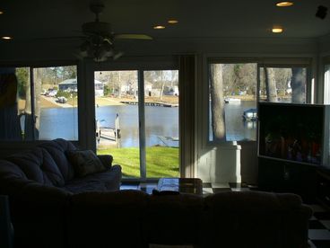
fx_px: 353
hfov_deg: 50.1
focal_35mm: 37
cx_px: 165
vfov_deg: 38.7
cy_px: 124
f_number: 2.8
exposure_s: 1/200
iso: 80
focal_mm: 6.1
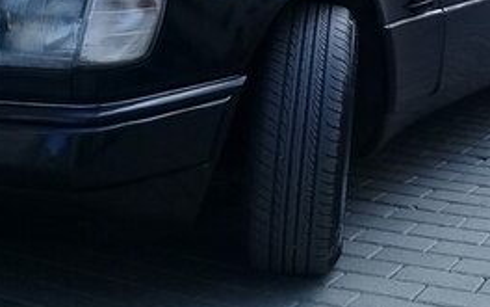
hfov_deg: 24.8
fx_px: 1095
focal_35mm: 82
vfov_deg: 15.5
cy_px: -38
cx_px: 393
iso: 64
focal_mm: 3.3
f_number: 2.2
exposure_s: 1/702
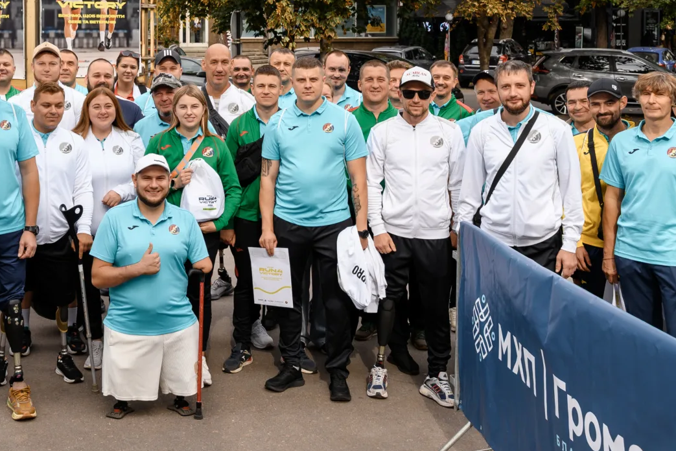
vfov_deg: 24.0
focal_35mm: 55
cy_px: 52
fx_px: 1033
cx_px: 171
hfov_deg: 35.5
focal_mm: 28
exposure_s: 1/500
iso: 640
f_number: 5.6
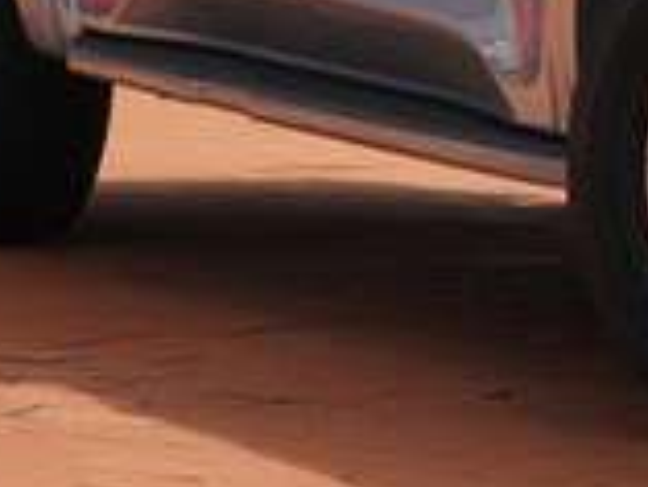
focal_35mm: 237
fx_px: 4437
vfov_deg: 6.2
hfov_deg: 8.2
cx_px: 974
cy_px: -289
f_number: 8
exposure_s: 1/640
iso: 800
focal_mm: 43
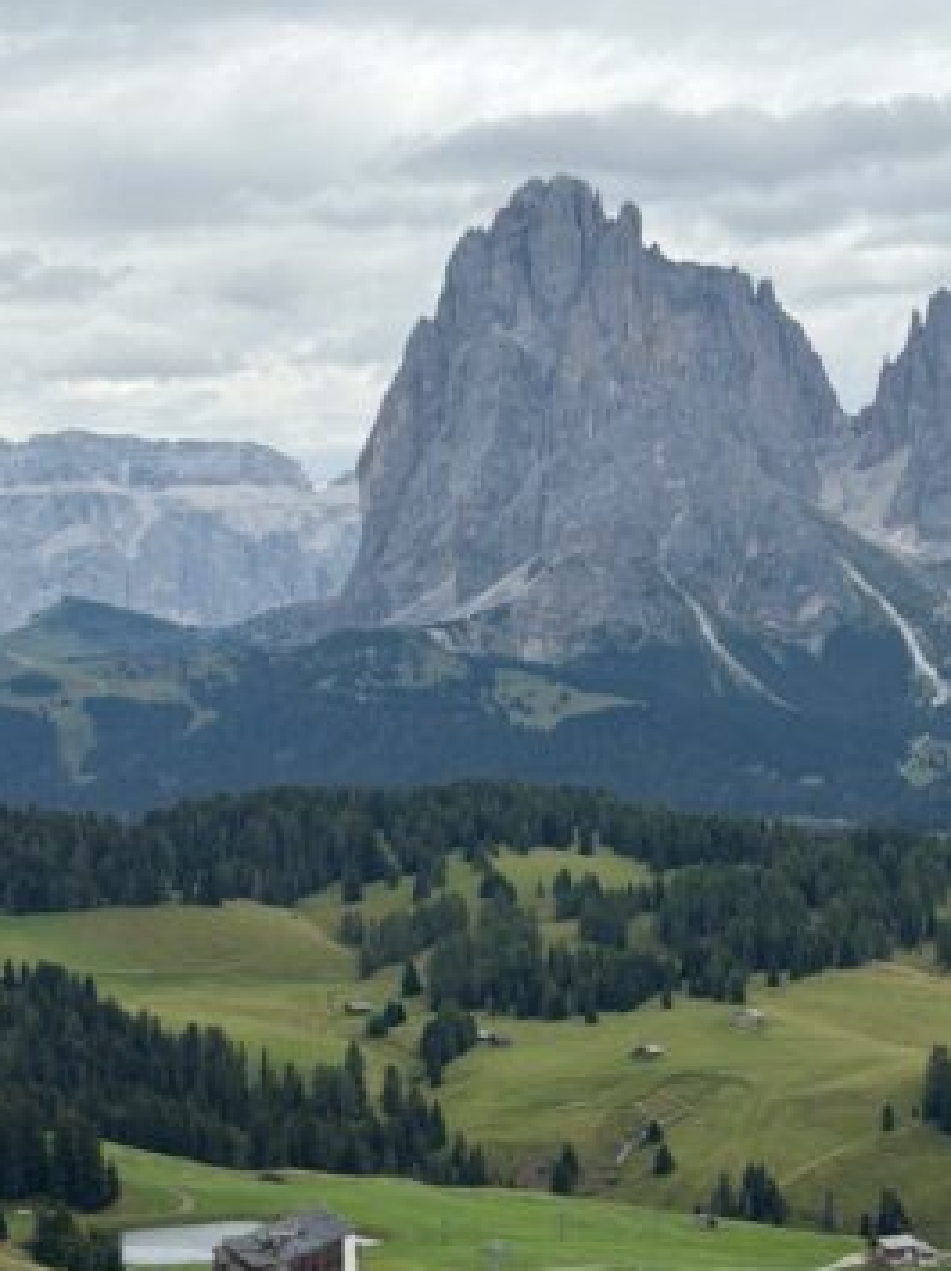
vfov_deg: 24.6
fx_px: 2861
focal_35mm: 78
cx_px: 411
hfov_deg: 18.9
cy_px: 1011
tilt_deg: -7.2
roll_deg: +0.4
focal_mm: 6.76
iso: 64
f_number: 1.78
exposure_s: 1/3704
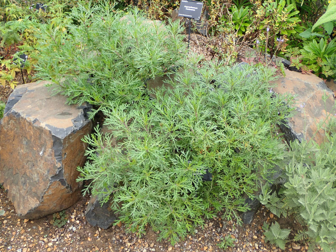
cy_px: 126
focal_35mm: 40
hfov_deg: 46.8
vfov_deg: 36.0
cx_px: 168
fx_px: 388
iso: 125
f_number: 2.8
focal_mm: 7.34
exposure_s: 1/80
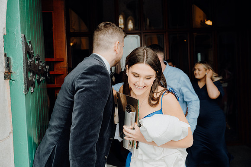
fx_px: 216
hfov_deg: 60.3
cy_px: 84
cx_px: 126
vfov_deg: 42.3
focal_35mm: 31
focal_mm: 31
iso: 200
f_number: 3.5
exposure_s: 1/200
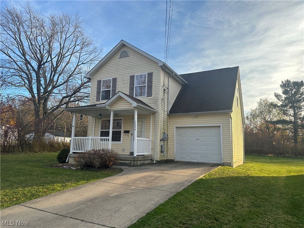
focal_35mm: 24
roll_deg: -1.8
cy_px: 114
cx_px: 152
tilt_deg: +9.0
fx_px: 211
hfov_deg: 71.6
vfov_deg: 56.8
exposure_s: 1/1779
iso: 80
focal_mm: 6.86
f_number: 1.78
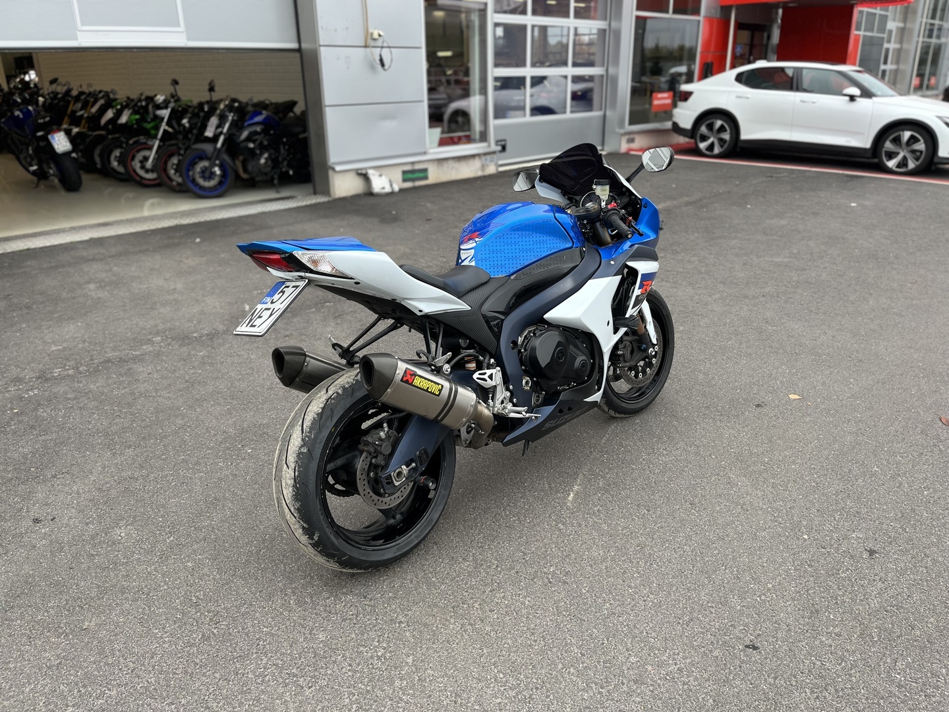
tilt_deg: -22.2
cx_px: 474
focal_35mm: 26
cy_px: 356
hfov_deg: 67.3
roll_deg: -0.2
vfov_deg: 53.1
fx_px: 713
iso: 40
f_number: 1.6
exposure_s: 1/122
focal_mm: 5.1
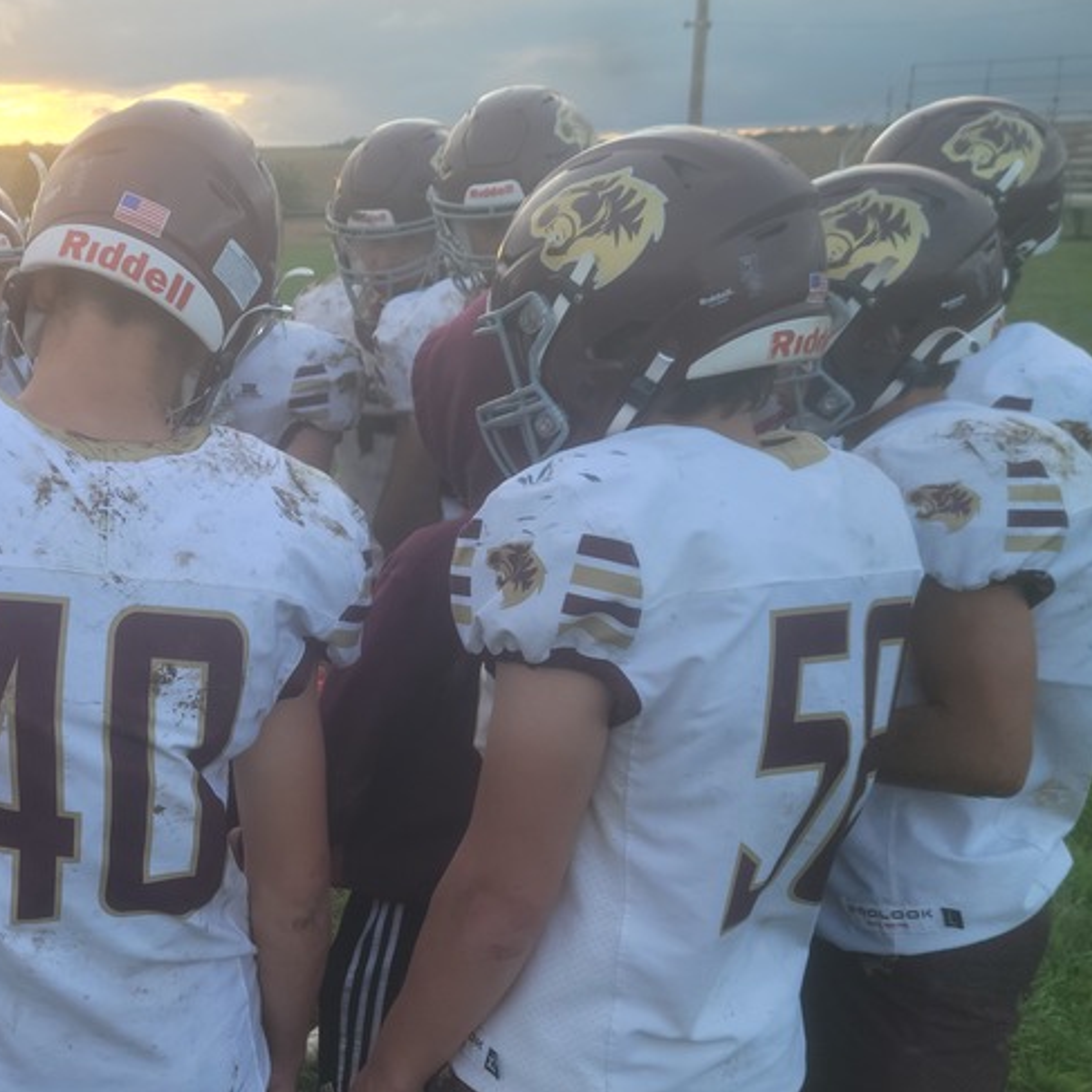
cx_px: 92
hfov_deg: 31.2
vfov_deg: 32.7
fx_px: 1856
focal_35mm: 52
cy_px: 628
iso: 25
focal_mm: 5.9
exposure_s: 1/120
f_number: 2
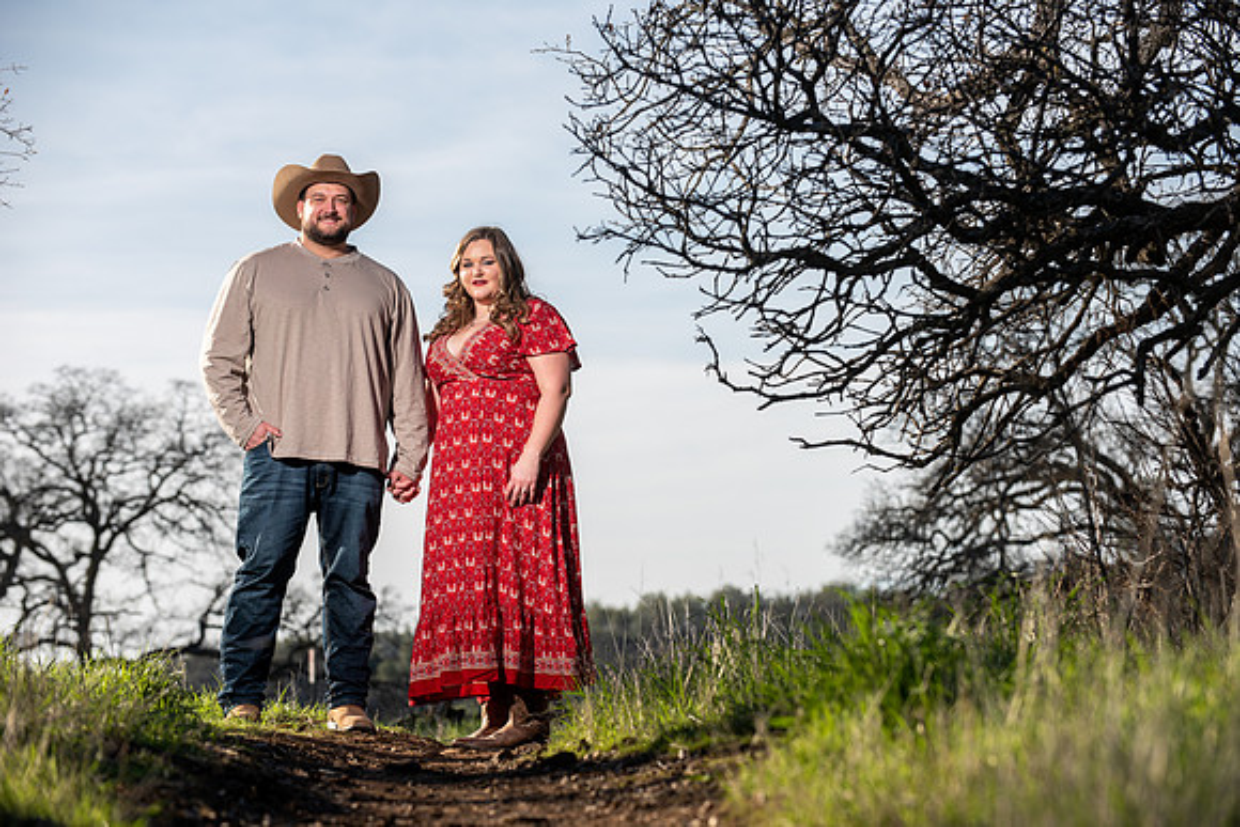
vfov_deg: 12.5
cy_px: 414
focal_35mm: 110
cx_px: 620
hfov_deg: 18.6
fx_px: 3790
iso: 50
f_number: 4.5
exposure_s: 1/250
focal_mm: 110
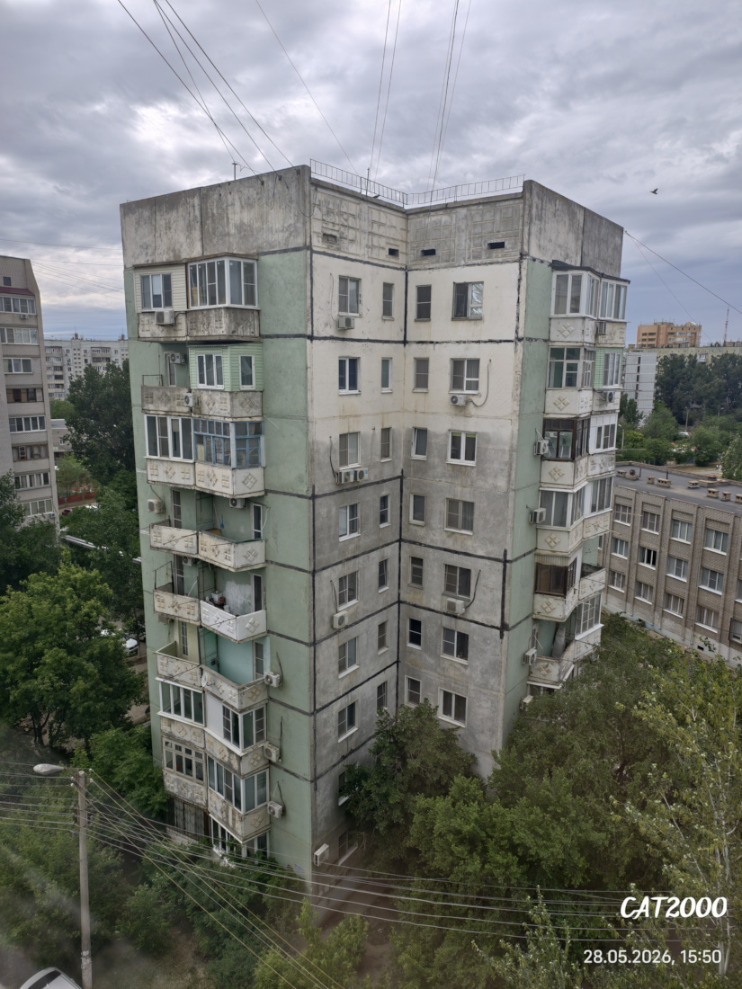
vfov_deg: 73.9
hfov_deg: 58.9
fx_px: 657
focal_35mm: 23
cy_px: 494
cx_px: 371
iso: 72
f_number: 1.57
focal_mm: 6.54
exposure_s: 1/2375
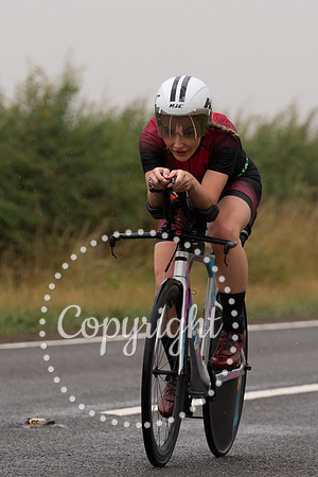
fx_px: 5288
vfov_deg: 5.2
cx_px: 197
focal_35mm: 399
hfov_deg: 3.4
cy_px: 242
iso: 100
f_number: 4
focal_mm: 170
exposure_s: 1/1000
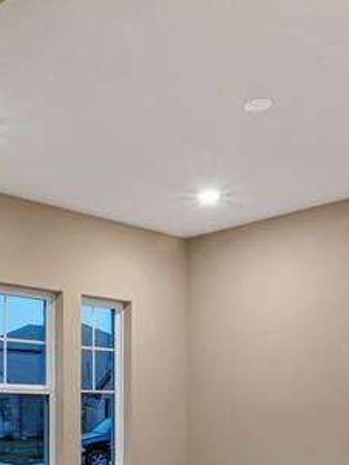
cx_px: 8
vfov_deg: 36.3
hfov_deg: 28.1
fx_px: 658
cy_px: 425
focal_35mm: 49
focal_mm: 10
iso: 200
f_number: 8
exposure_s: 1/5
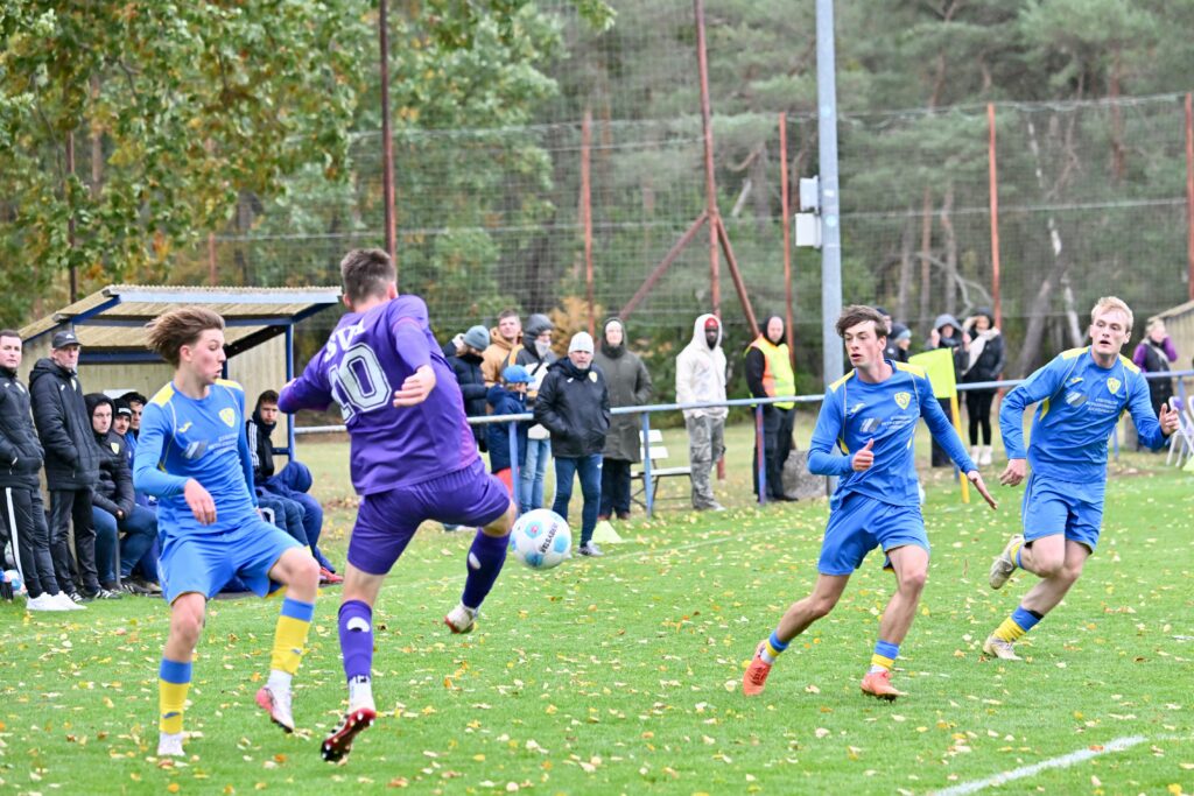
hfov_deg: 13.7
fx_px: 4975
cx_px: 597
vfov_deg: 9.2
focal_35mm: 150
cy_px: 398
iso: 3200
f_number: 5
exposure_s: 1/1600
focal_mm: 150
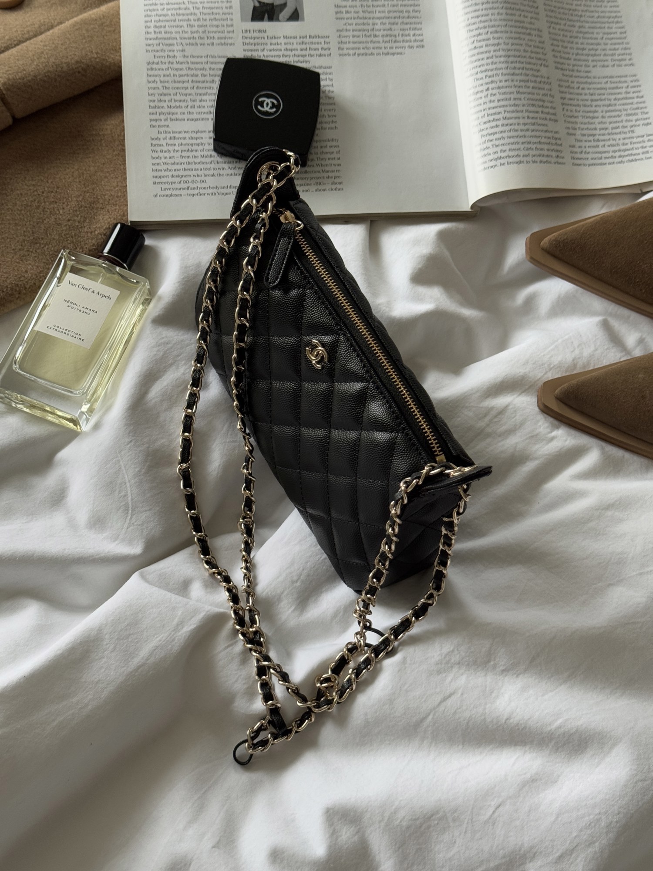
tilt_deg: -64.0
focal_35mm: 48
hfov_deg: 30.3
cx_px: 326
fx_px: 1207
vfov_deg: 39.7
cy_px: 436
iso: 160
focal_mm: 6.76
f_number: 1.78
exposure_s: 1/60
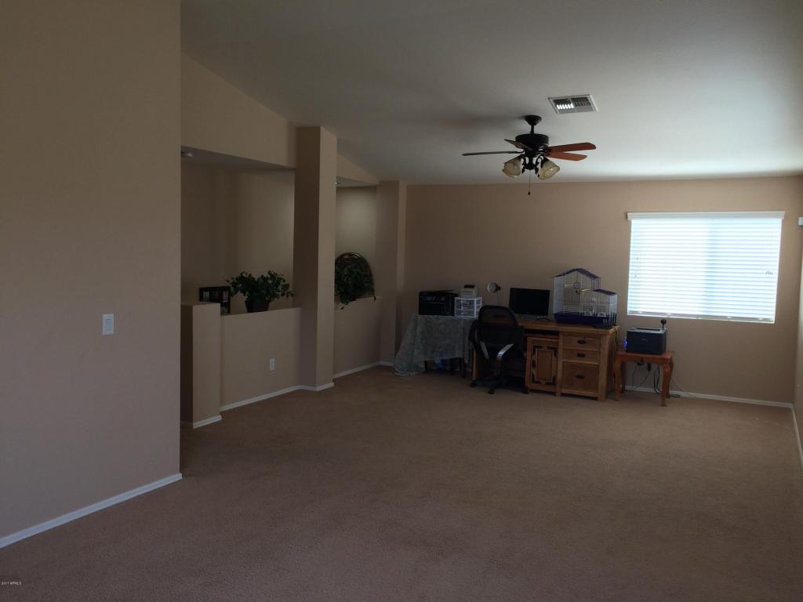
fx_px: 673
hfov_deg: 61.7
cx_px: 402
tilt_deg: -6.0
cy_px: 301
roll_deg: -1.2
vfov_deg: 48.2
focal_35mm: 29
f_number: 2.2
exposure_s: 1/40
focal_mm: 4.15
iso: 40
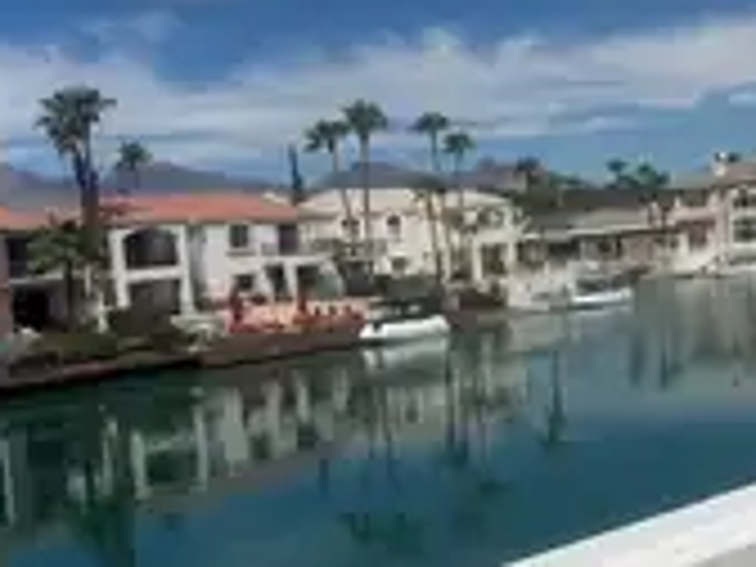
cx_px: 657
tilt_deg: -1.6
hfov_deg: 32.4
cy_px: 270
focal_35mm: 57
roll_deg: +5.3
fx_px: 1245
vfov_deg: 25.7
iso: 80
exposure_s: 1/10309
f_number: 1.78
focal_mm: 6.76
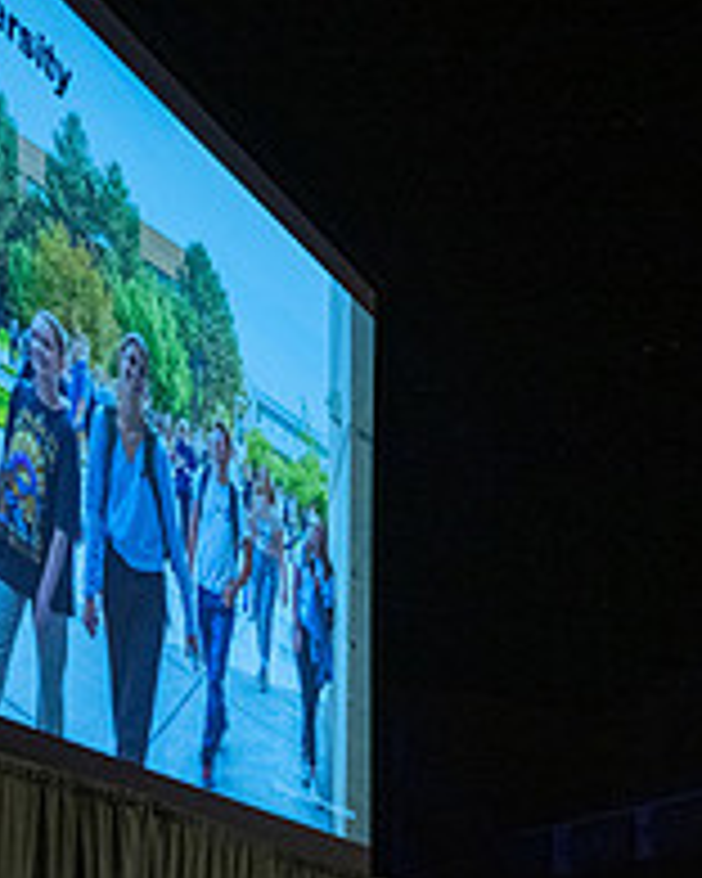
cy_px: 795
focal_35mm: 67
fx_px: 1740
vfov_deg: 27.3
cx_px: 832
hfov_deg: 21.3
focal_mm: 24
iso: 2500
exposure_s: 1/320
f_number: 2.8
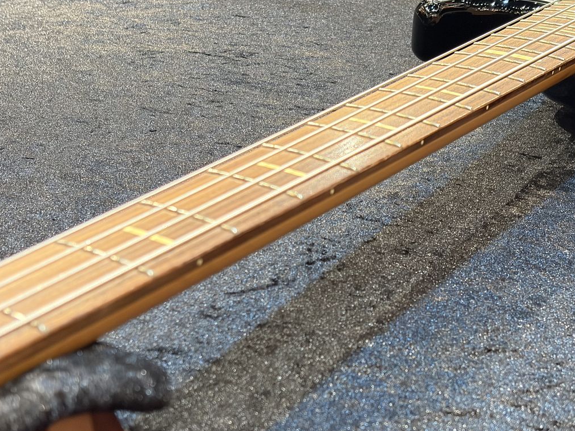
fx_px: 1096
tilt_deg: -26.4
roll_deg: +0.6
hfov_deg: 29.4
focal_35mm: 66
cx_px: 327
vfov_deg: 22.2
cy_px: 265
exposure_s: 1/40
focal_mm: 5.96
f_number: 1.6
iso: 200
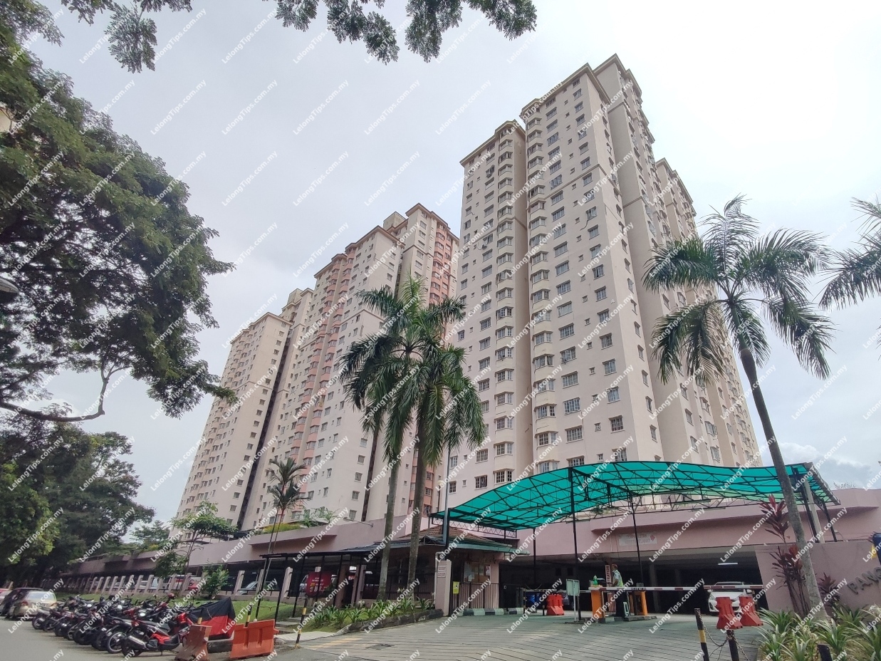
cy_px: 330
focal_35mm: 16
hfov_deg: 94.5
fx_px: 407
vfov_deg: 78.1
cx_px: 440
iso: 50
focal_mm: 1.65
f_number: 2.2
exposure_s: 1/2150
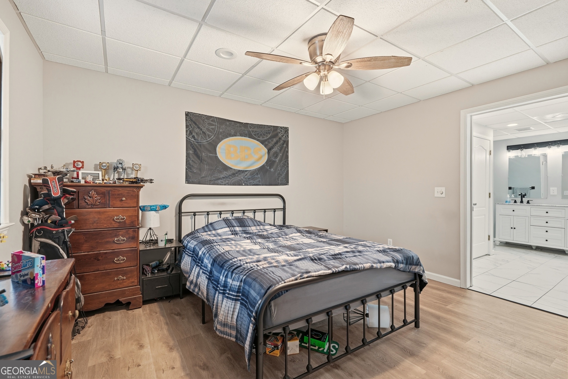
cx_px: 284
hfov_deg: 96.7
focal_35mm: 16
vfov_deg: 73.8
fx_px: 252
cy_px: 190
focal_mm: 16
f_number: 8
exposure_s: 1/50
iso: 400
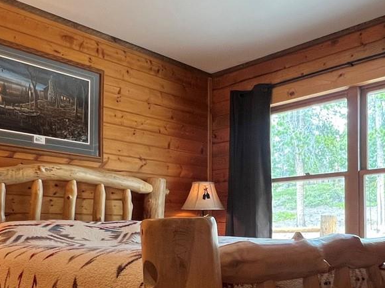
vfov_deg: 38.3
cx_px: 254
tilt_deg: -0.5
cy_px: 226
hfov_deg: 50.5
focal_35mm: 36
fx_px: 400
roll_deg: +0.8
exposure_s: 1/60
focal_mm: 1.57
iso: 200
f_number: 1.8
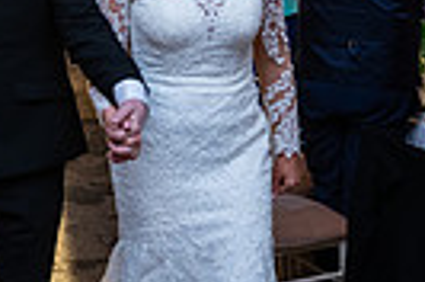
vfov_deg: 12.8
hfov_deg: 19.4
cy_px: 11
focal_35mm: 105
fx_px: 1237
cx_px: 112
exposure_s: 1/160
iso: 800
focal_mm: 24
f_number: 3.5
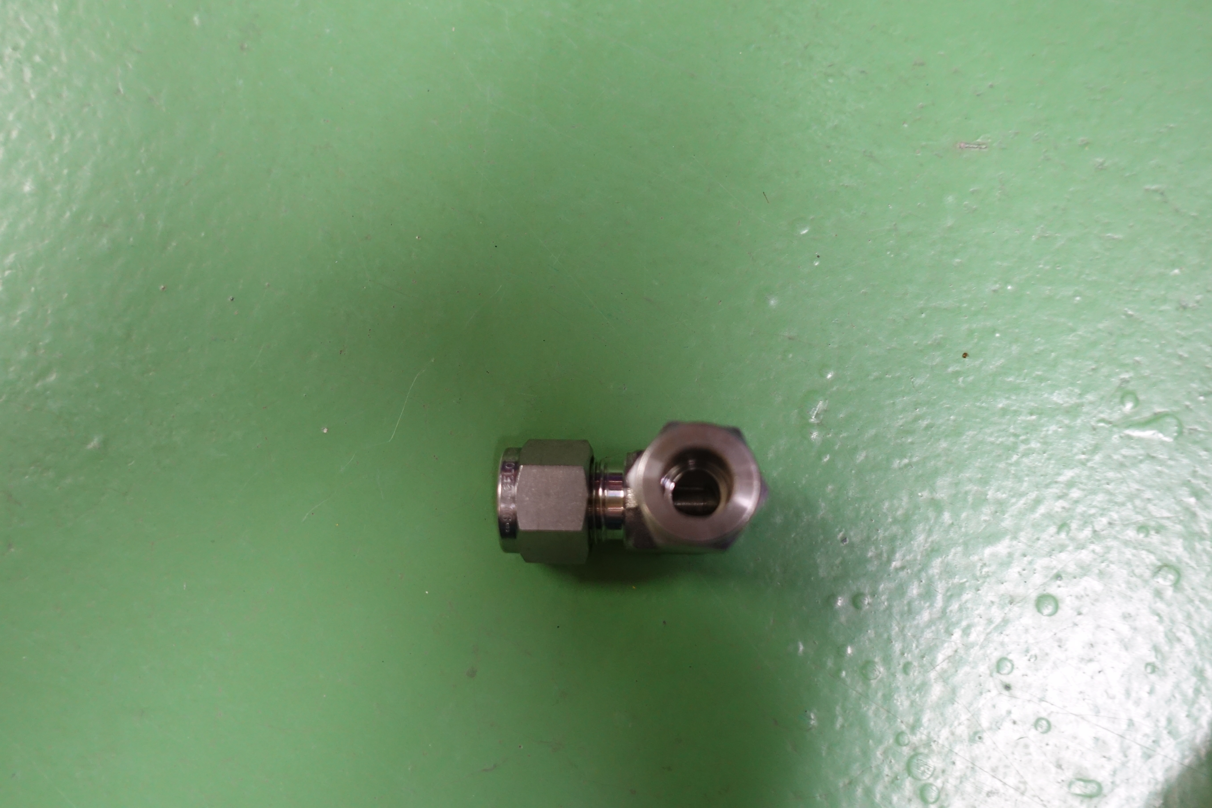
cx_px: 606
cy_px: 404
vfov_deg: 35.1
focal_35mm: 38
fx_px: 1279
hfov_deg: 50.7
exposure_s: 1/25
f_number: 2.8
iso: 800
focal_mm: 14.1
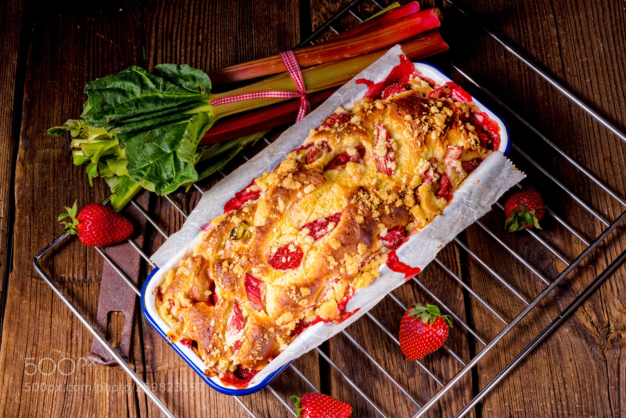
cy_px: 209
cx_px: 313
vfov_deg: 22.6
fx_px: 1044
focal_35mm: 60
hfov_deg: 33.4
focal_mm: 60
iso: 64
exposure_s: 1/160
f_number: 20
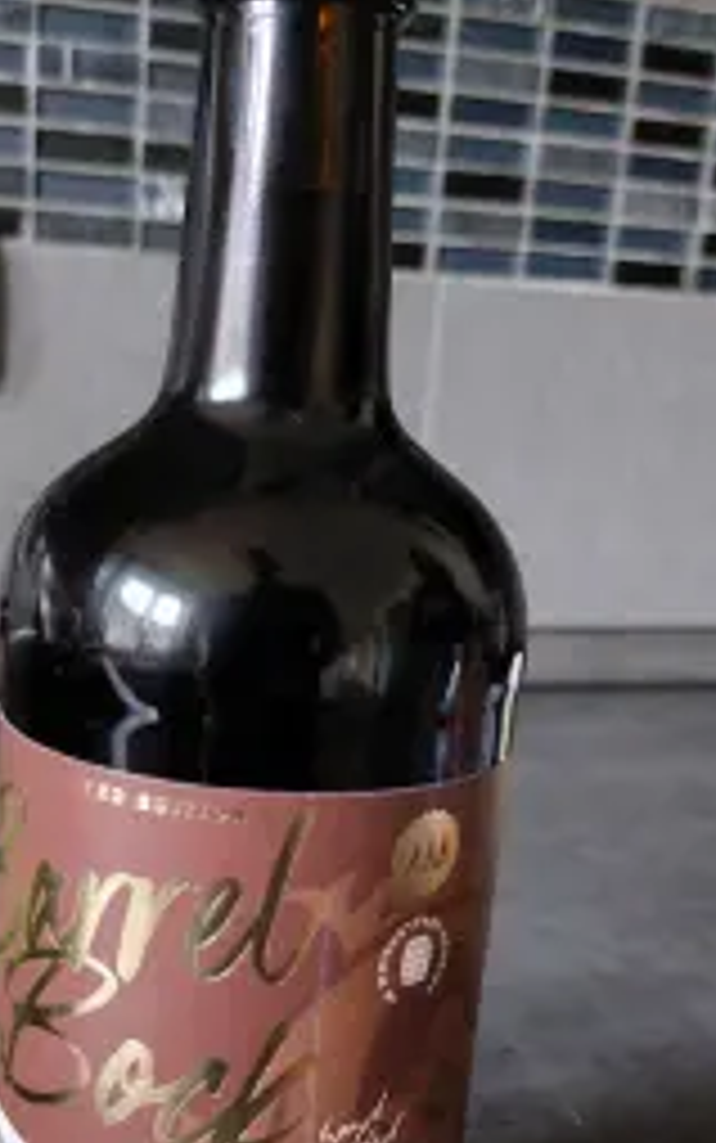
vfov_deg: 48.8
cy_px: 716
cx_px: 167
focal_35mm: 40
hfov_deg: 31.4
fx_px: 1247
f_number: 1.8
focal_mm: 5.23
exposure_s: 1/50
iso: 320
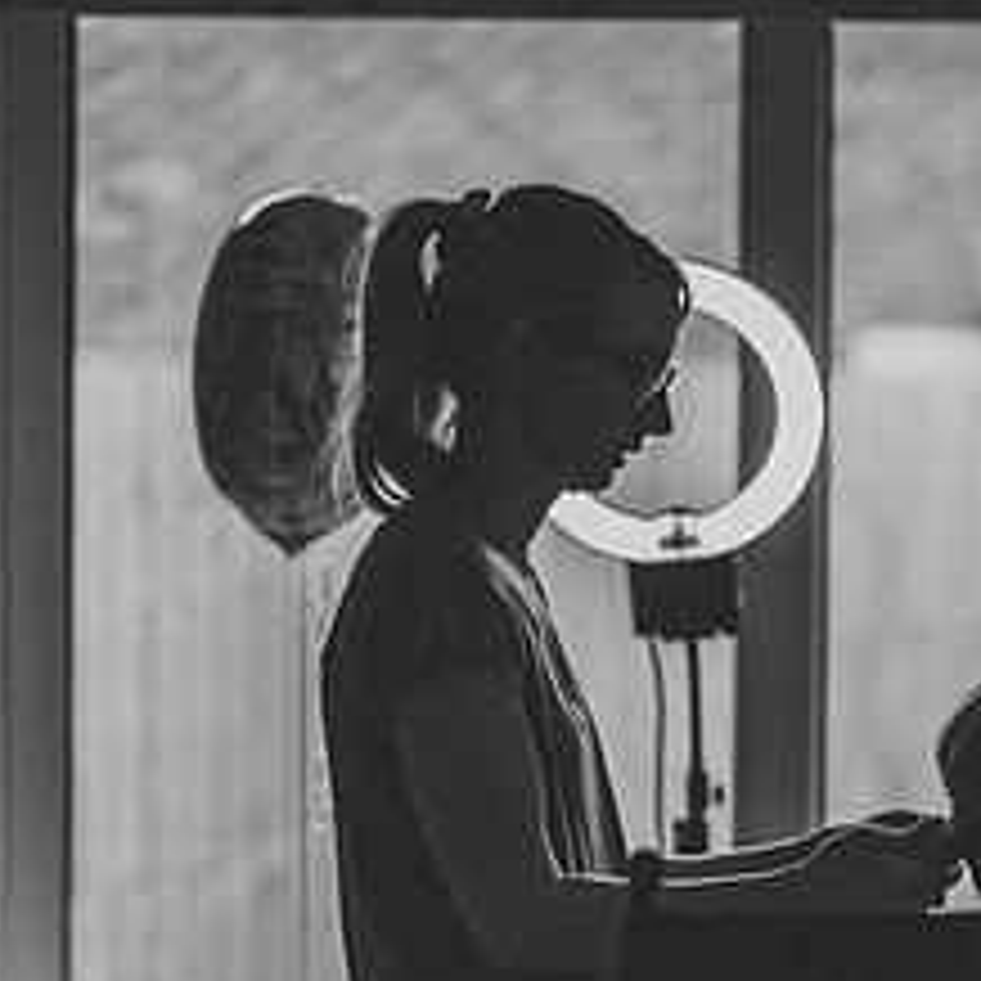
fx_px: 6156
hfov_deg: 9.0
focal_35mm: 192
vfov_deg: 9.1
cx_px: 1071
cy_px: 864
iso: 100
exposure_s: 1/640
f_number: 1.8
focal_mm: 85
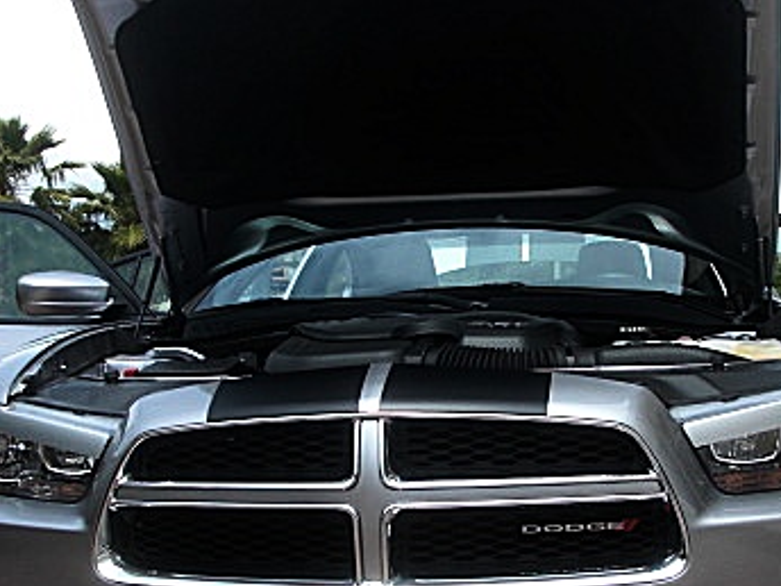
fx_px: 1512
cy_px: 395
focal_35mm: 67
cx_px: 470
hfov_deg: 28.9
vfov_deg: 21.8
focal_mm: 6.3
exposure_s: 1/500
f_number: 2.8
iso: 50
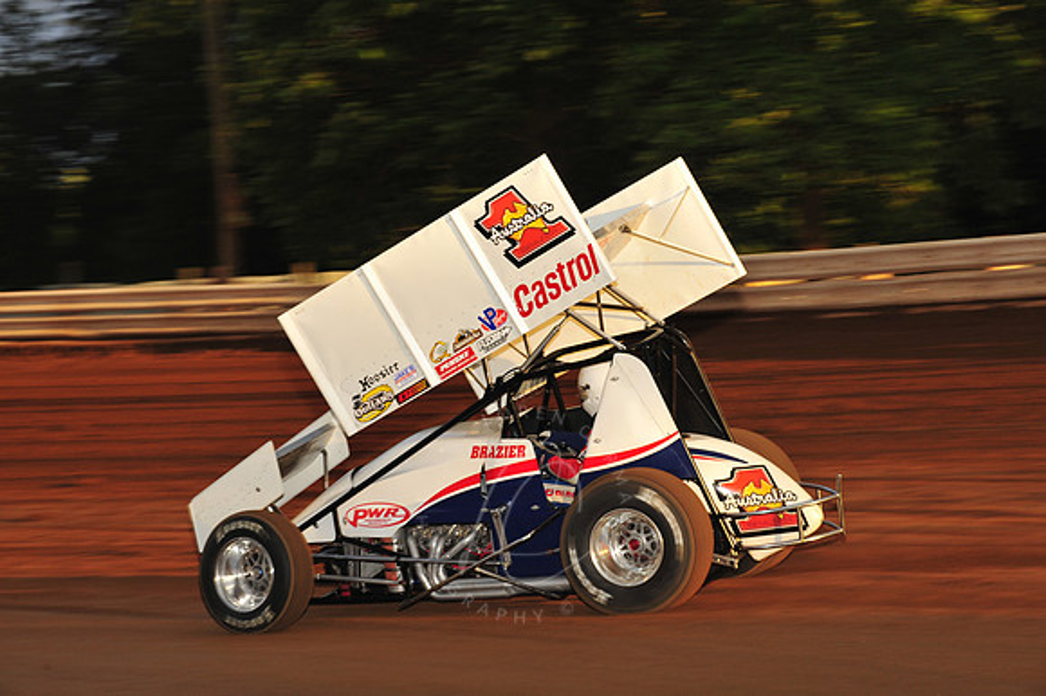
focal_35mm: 112
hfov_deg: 18.3
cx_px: 523
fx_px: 3252
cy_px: 348
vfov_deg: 12.2
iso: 1000
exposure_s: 1/320
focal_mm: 112
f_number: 10
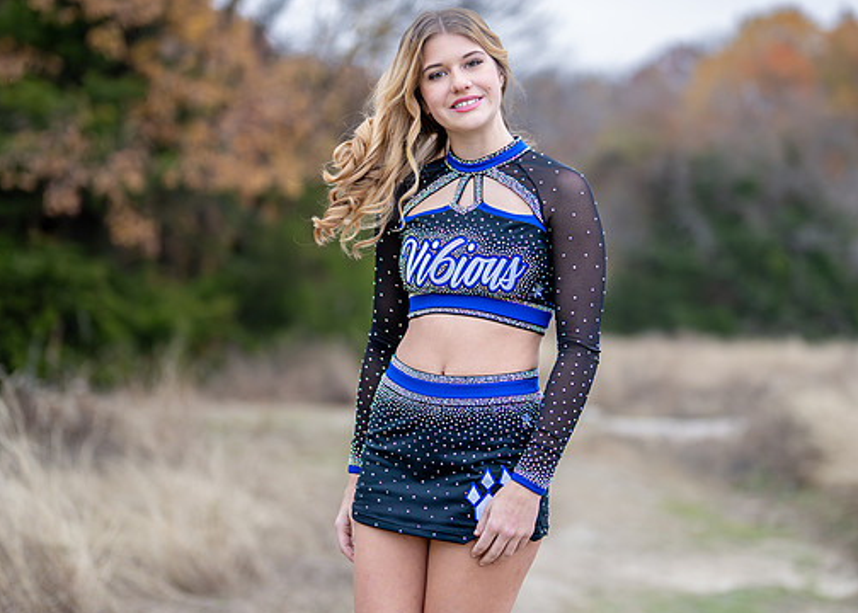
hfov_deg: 23.1
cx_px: 478
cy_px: 225
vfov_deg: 16.6
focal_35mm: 86
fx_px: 2096
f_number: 1.2
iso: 400
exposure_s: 1/1000
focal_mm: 50
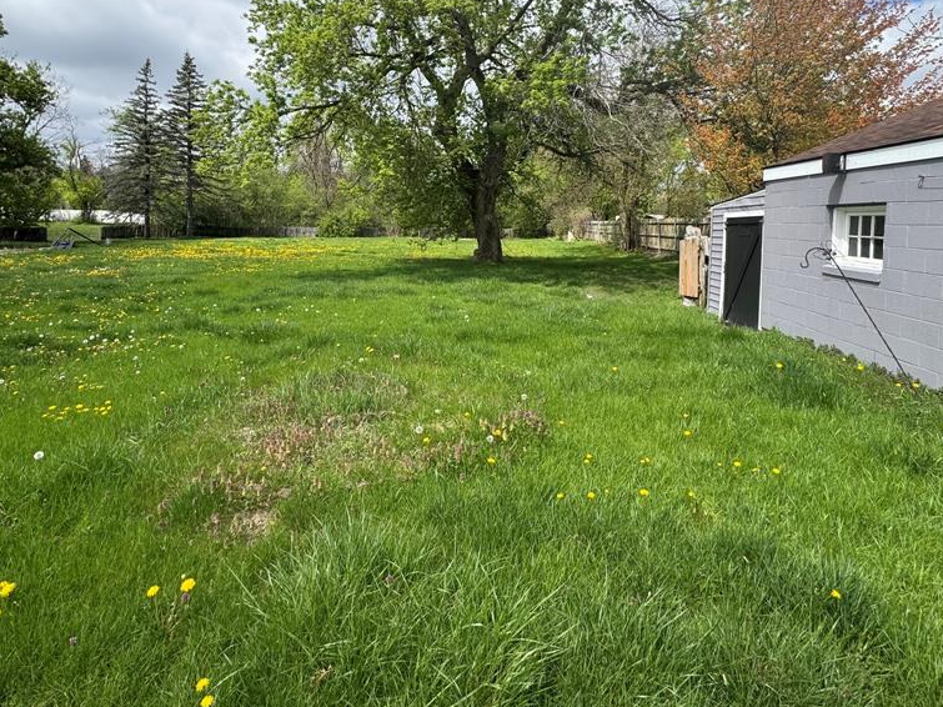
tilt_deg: -3.9
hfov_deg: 84.7
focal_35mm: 19
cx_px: 458
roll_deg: -1.2
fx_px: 518
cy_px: 246
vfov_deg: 67.1
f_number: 2.2
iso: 50
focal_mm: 2.22
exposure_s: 1/1094
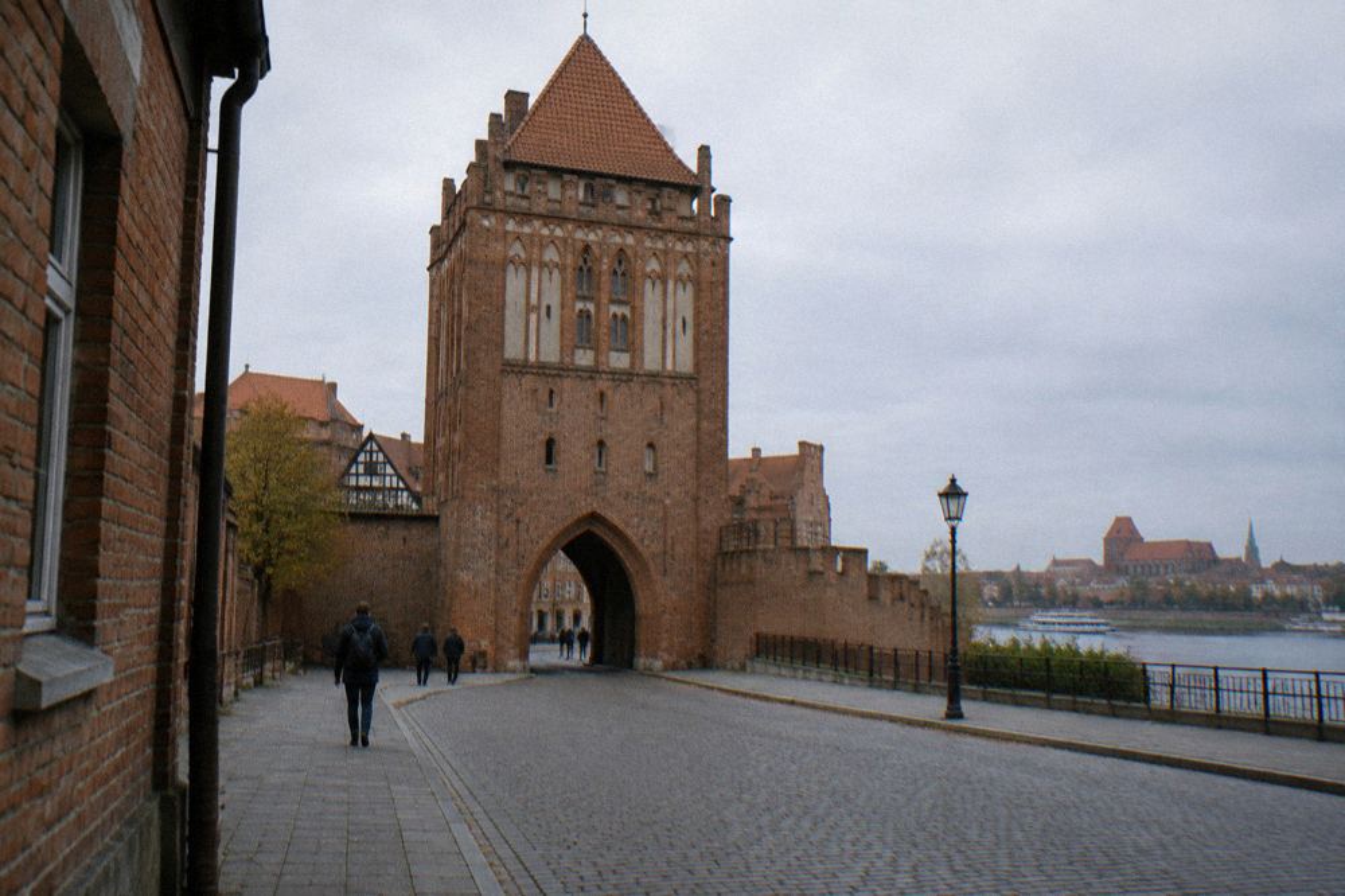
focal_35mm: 35
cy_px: 448
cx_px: 672
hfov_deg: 54.5
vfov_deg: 37.8
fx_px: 1307
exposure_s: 1/125
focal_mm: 35
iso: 200
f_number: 10
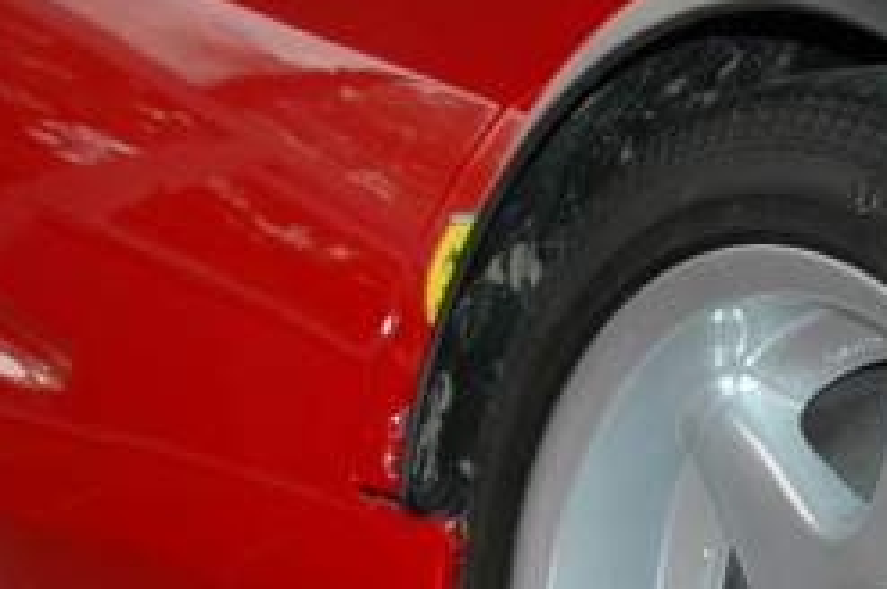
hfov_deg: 11.9
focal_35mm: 165
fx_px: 4060
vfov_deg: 8.3
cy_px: 431
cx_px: 1336
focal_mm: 34
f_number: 5.6
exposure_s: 1/60
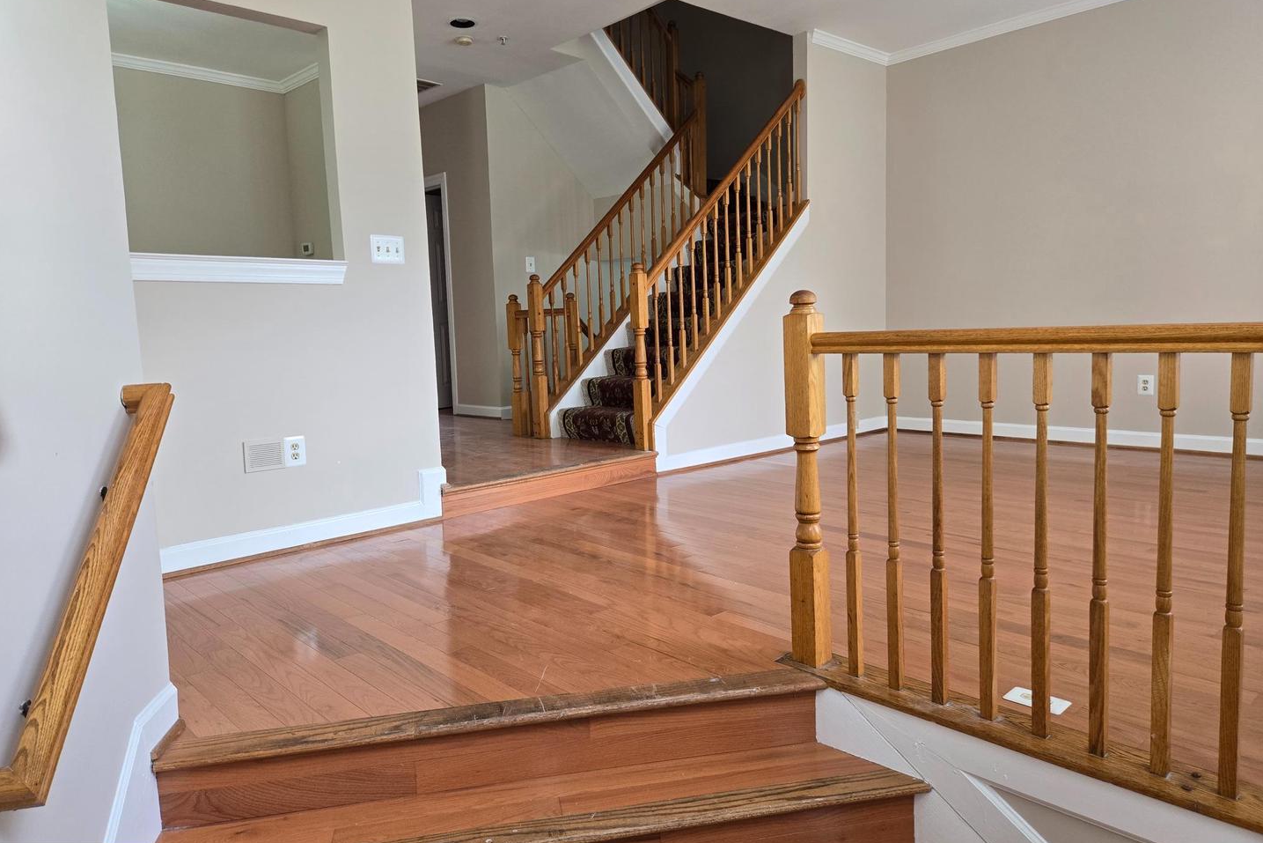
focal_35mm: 24
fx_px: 842
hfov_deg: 73.7
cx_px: 630
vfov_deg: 53.1
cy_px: 421
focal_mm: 5.4
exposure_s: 1/180
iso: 125
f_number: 1.8
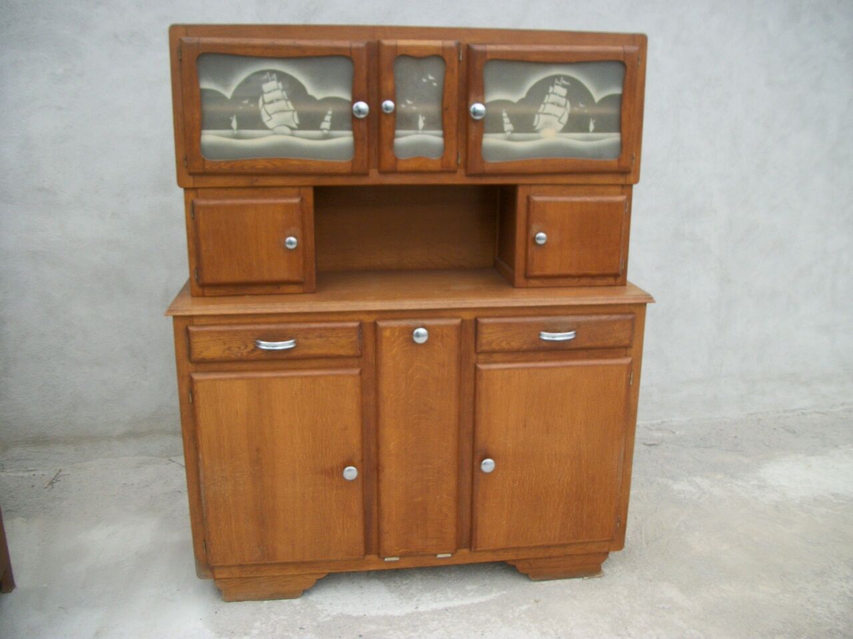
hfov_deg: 56.8
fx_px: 789
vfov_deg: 44.2
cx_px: 426
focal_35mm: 32
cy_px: 320
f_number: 2.9
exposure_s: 1/160
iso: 80
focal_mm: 5.7
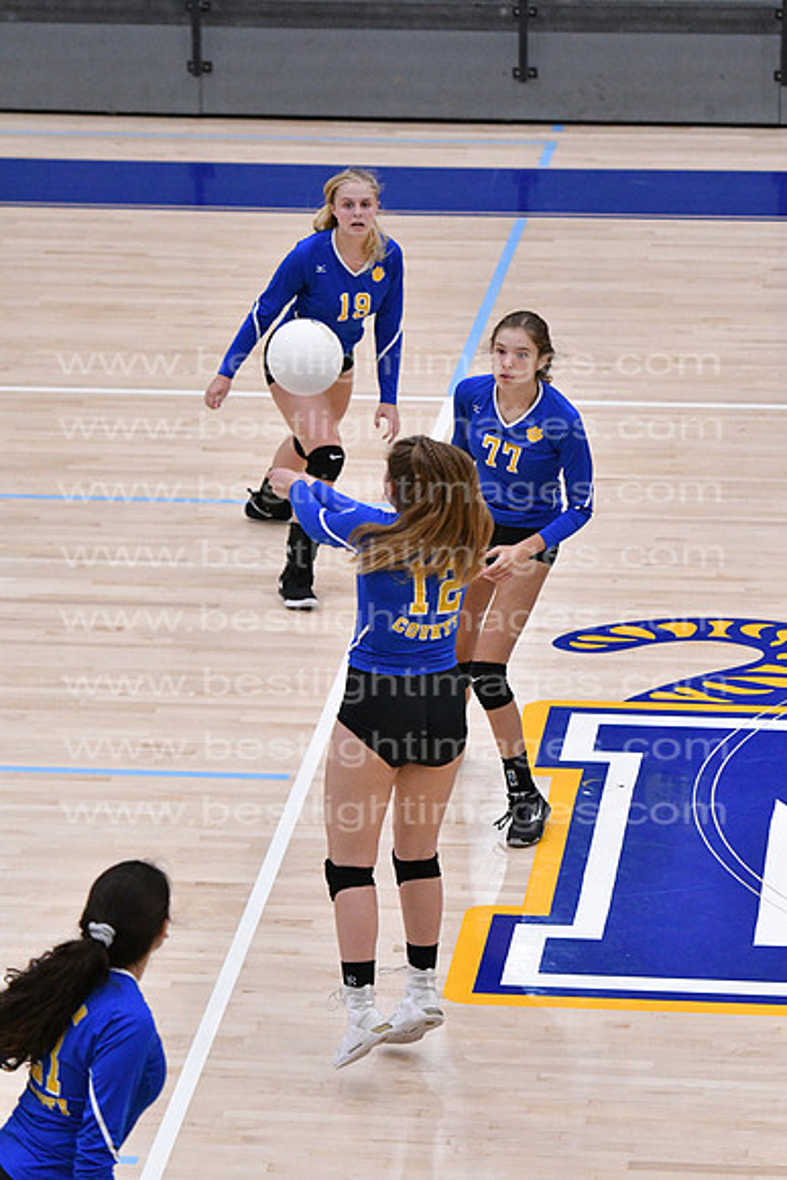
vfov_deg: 12.2
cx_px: 394
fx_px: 5505
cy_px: 590
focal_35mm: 168
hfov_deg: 8.2
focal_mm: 112
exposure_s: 1/1250
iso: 6400
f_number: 3.2
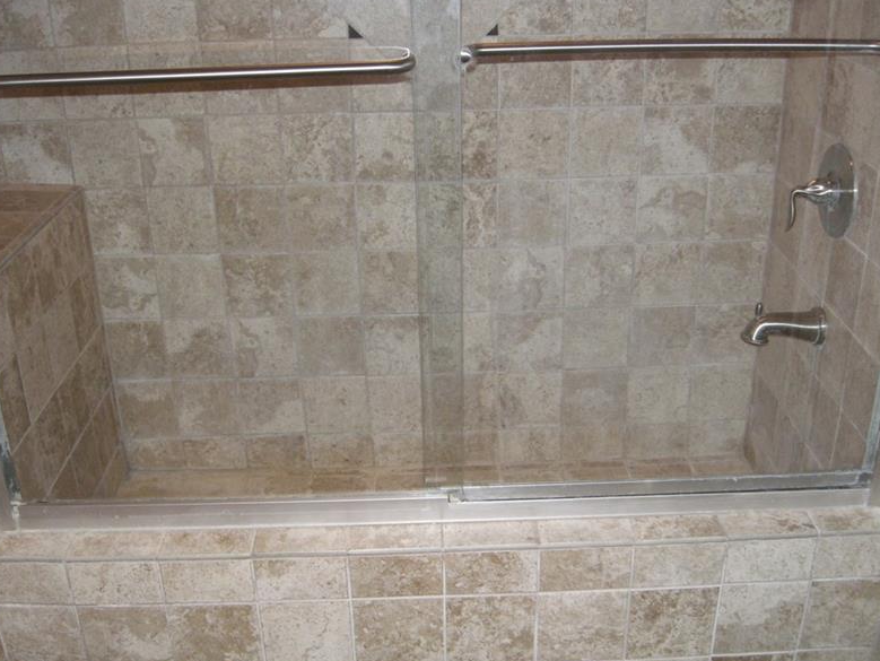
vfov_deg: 36.8
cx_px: 437
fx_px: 992
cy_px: 330
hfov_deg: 47.8
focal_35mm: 39
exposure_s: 1/60
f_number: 2.8
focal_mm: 7.9
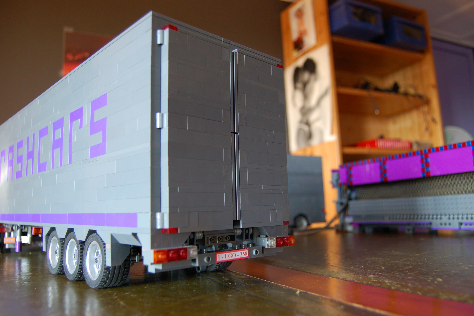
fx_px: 389
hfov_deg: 62.7
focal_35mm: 30
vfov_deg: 44.3
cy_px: 156
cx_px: 244
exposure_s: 1/40
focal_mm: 19
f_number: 3.5
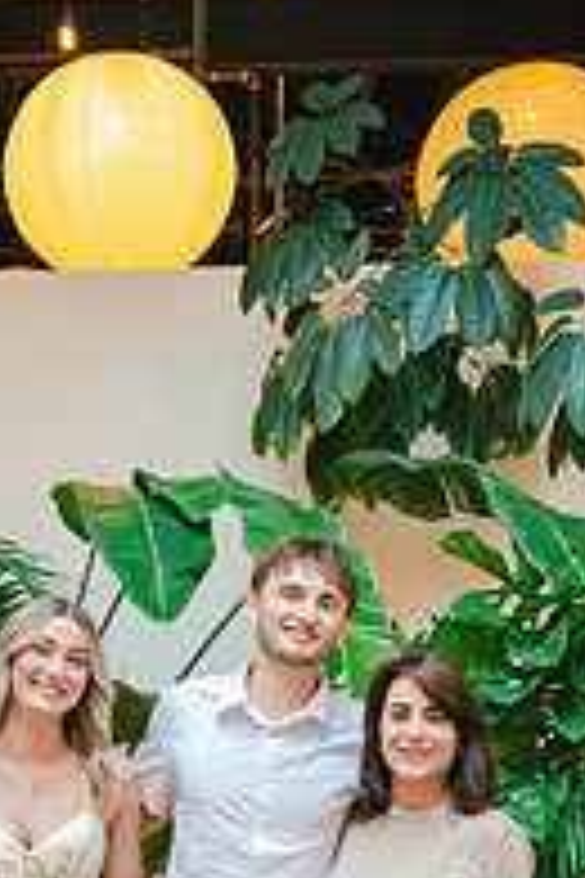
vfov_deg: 21.5
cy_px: 824
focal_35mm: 92
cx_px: 130
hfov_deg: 14.8
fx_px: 2242
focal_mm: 39.8
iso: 1250
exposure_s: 1/250
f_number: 2.8
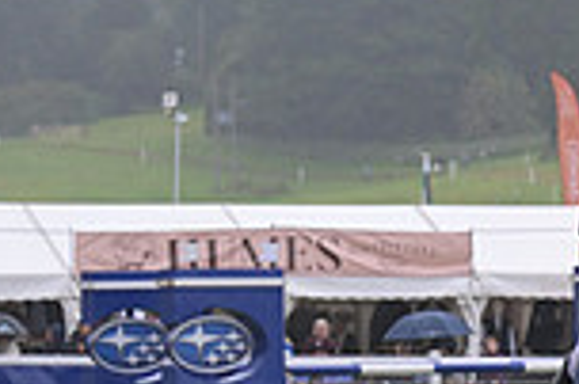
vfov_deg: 3.7
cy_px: 405
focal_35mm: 367
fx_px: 5896
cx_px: 1021
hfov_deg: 5.5
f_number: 5.6
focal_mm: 96
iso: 720
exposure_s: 1/800
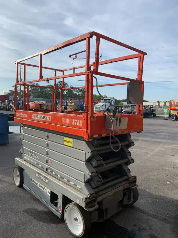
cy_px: 119
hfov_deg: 53.1
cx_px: 89
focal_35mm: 26
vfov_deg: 67.3
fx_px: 178
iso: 25
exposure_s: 1/1779
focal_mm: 4.25
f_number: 1.8
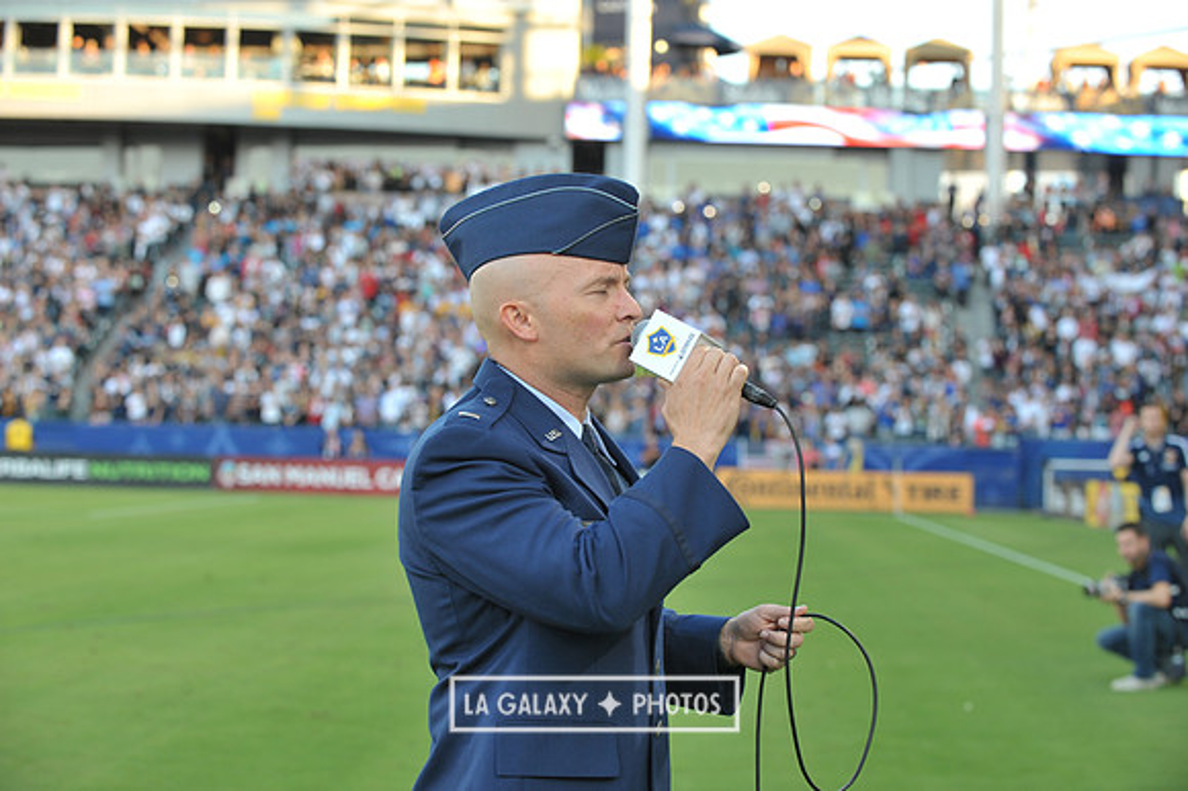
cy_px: 396
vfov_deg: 17.5
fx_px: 2572
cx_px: 594
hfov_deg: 26.0
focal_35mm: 78
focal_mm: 78
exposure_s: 1/125
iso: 400
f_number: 5.6
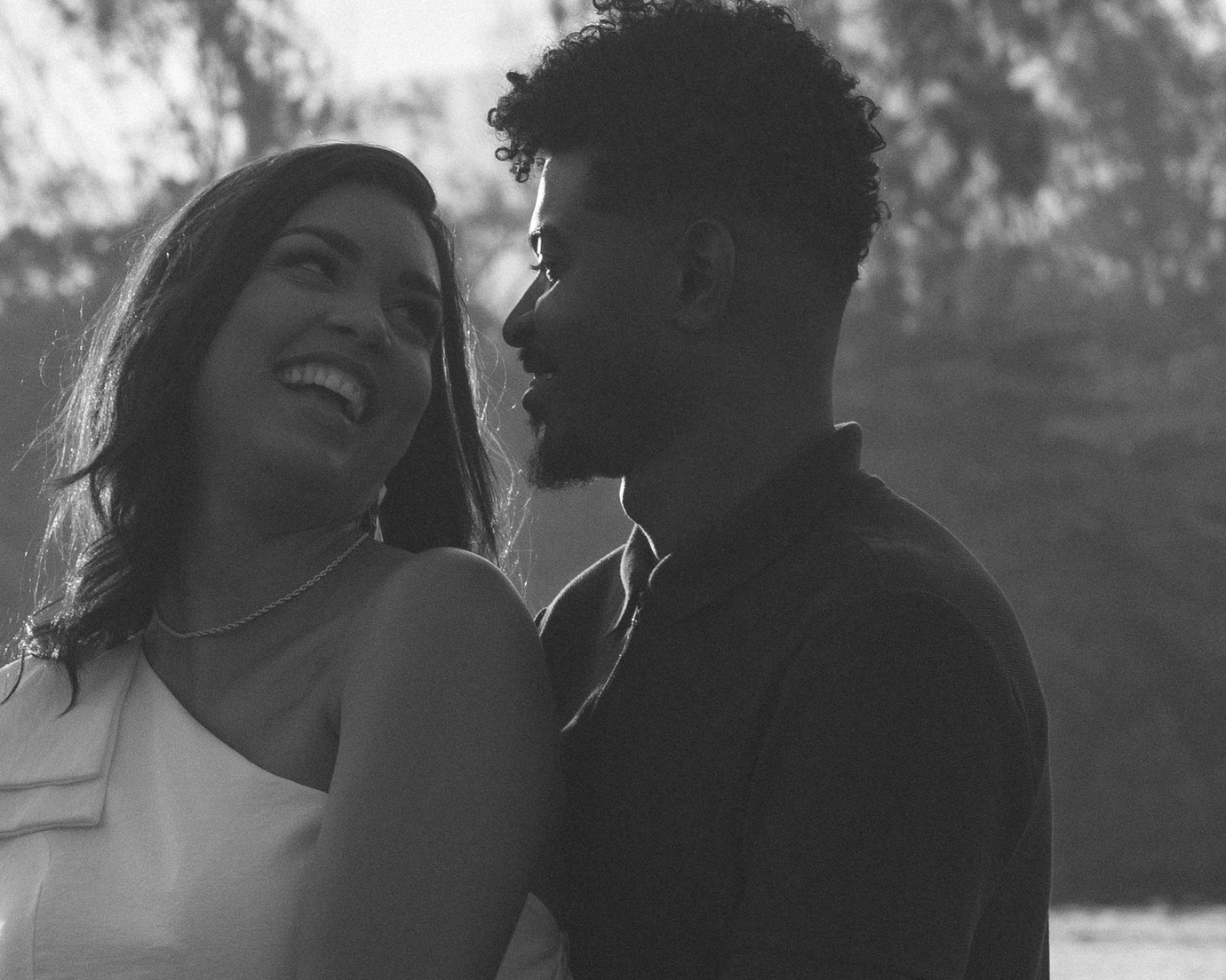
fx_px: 12083
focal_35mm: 333
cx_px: 557
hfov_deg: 5.8
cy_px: 401
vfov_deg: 4.6
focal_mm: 85
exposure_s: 1/250
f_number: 8
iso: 250
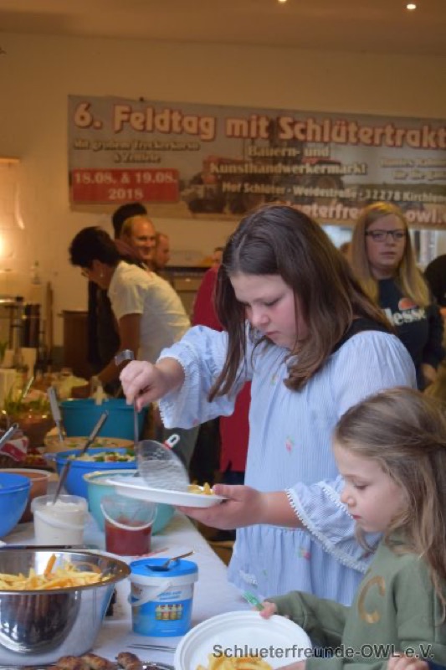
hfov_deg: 18.9
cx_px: 223
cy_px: 335
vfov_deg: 28.1
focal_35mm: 72
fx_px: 1338
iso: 1600
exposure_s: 1/60
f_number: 5.3
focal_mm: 48
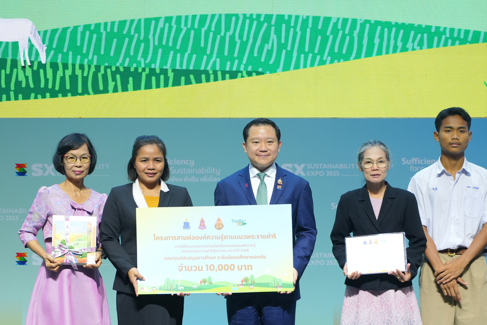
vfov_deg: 5.6
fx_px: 3301
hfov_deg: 8.4
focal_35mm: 244
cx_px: 285
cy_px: 230
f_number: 4
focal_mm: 171
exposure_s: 1/400
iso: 1600
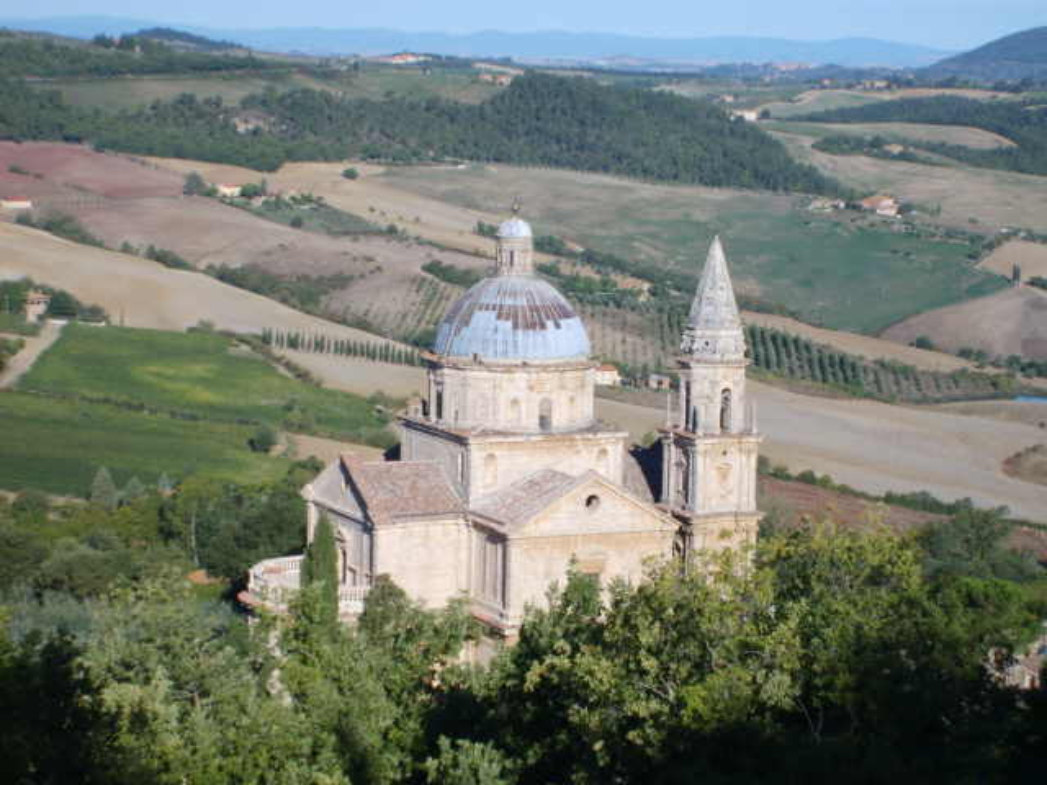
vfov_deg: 14.1
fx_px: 3176
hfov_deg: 18.7
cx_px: 524
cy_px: 392
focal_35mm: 105
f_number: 4.9
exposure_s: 1/500
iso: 50
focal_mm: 17.4
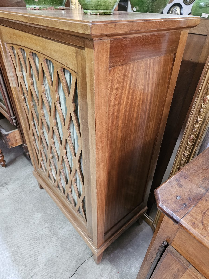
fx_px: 185
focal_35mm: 23
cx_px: 104
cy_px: 140
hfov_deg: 58.9
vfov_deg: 73.9
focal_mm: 6.3
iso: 640
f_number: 1.7
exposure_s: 1/50
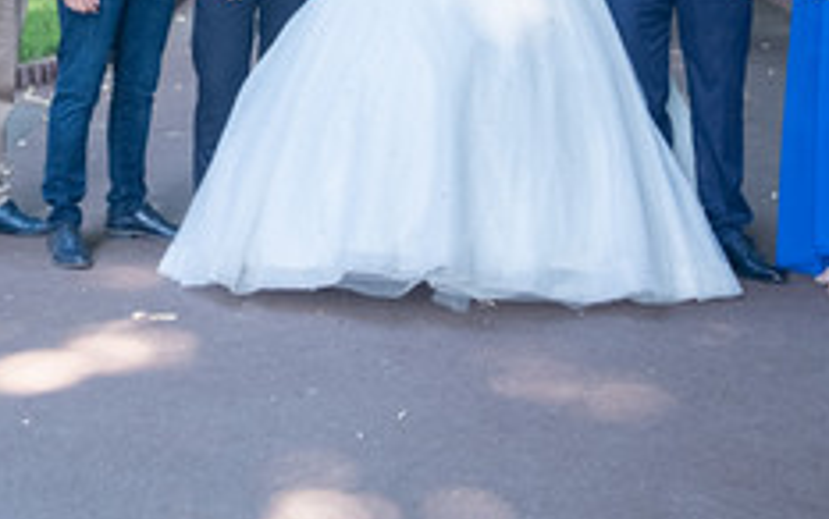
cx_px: 327
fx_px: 2216
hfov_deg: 21.2
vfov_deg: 12.8
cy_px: -201
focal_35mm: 98
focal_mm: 23
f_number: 2
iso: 640
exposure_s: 1/500
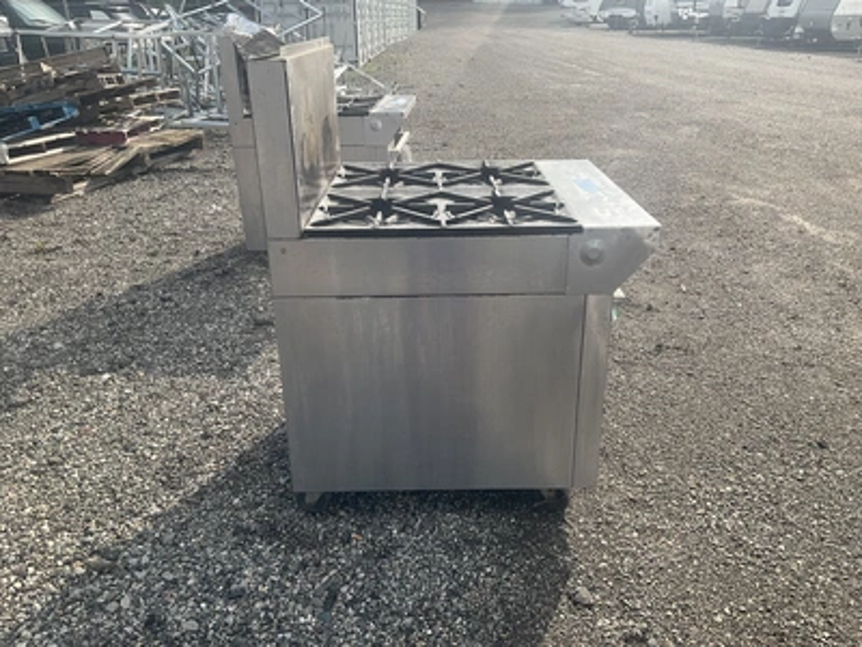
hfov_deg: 61.7
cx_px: 431
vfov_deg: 48.2
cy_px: 324
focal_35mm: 29
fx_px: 722
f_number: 1.8
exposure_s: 1/1144
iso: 25
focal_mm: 3
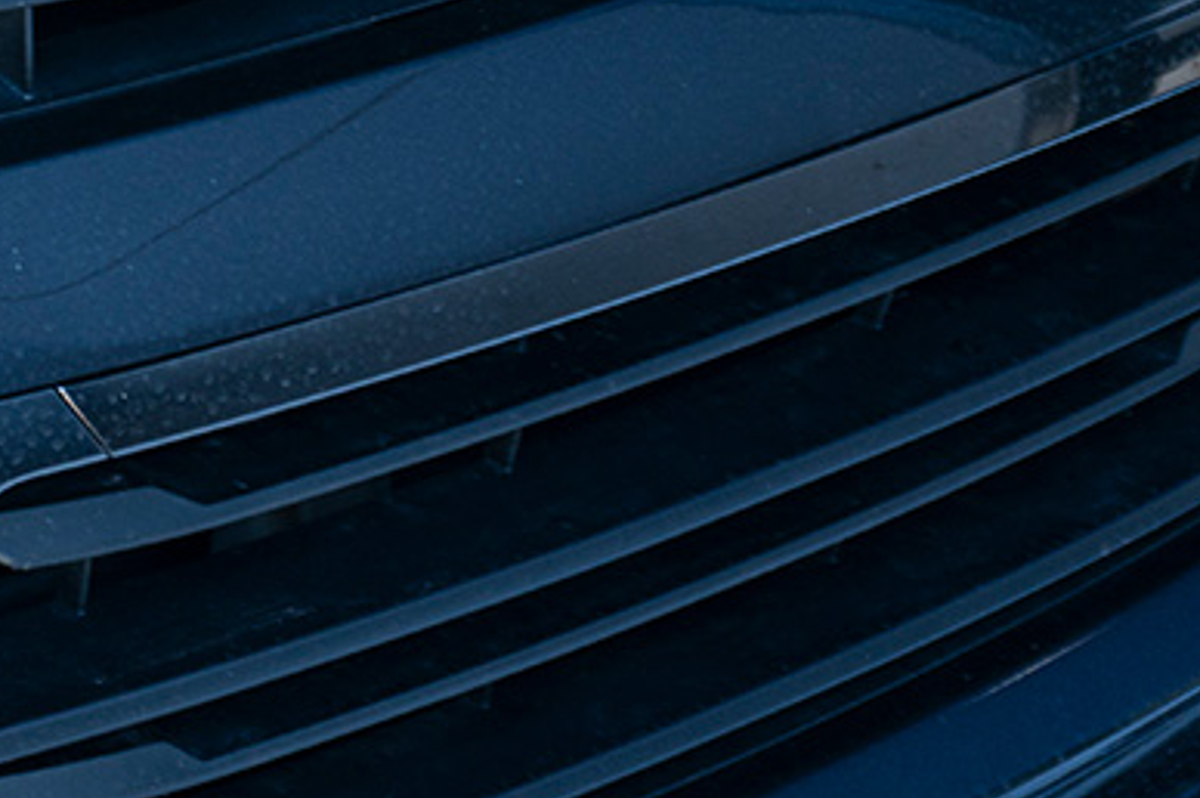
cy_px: -1005
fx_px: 4796
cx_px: -925
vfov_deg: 8.8
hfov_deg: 13.0
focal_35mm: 144
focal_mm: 31
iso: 100
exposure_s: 1/60
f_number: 4
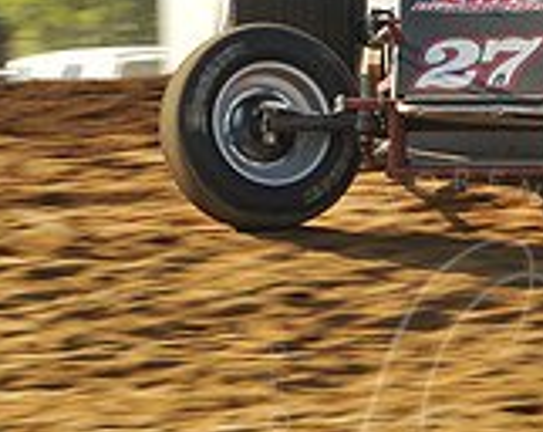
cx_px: 462
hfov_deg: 3.3
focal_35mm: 593
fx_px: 9507
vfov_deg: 2.6
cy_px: 61
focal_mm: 175
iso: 400
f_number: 9
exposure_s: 1/320
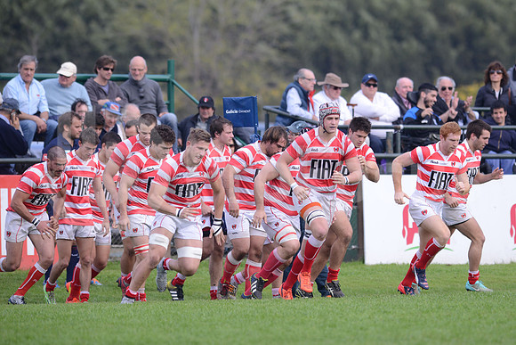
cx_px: 258
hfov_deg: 4.9
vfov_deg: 3.3
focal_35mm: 420
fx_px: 6021
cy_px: 172
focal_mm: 420
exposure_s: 1/1600
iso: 560
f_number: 4
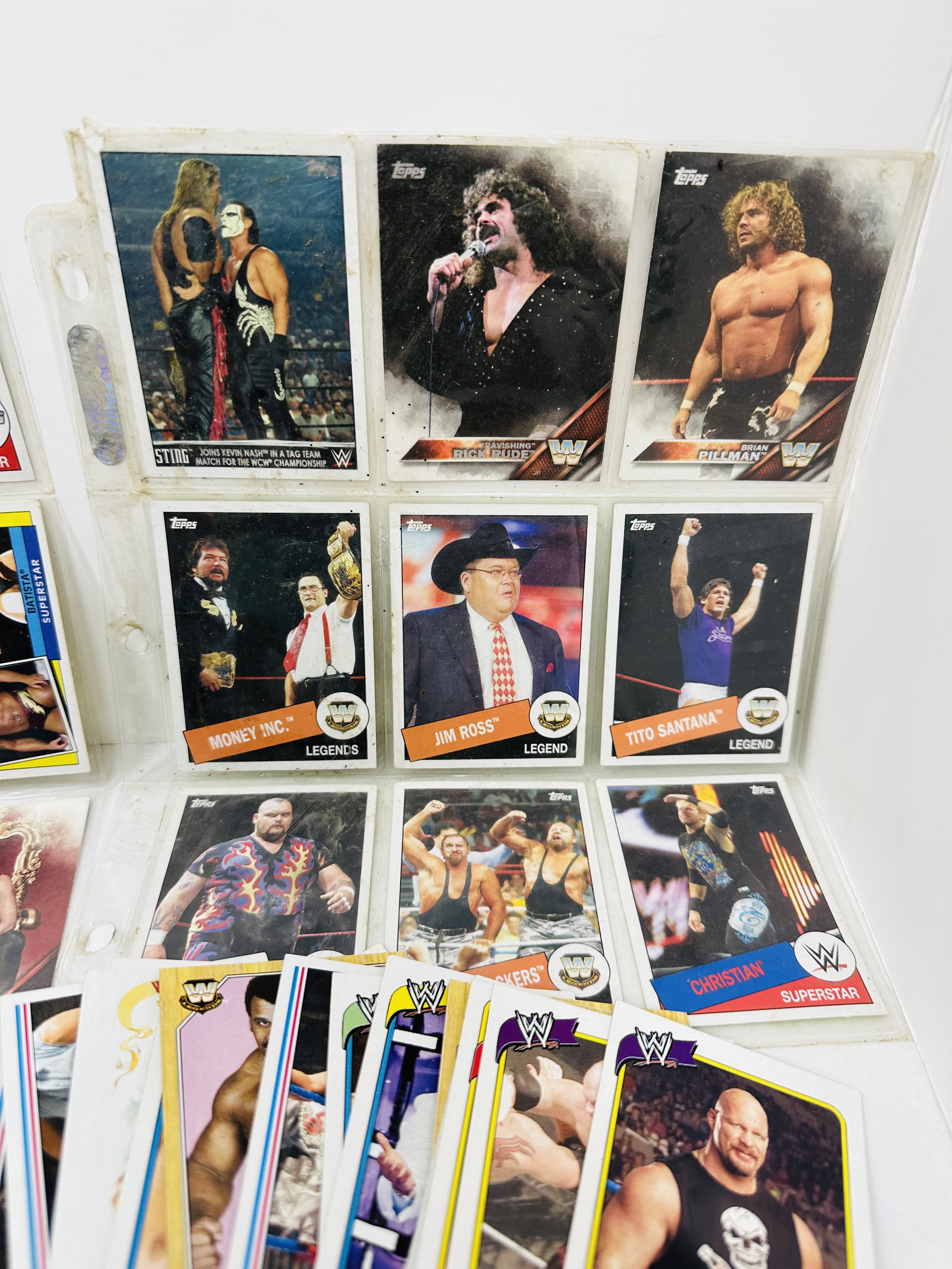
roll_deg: -2.7
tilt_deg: -34.6
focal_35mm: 24
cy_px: 634
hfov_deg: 56.8
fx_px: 880
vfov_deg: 71.6
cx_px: 476
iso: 80
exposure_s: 1/580
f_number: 1.78
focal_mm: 6.86
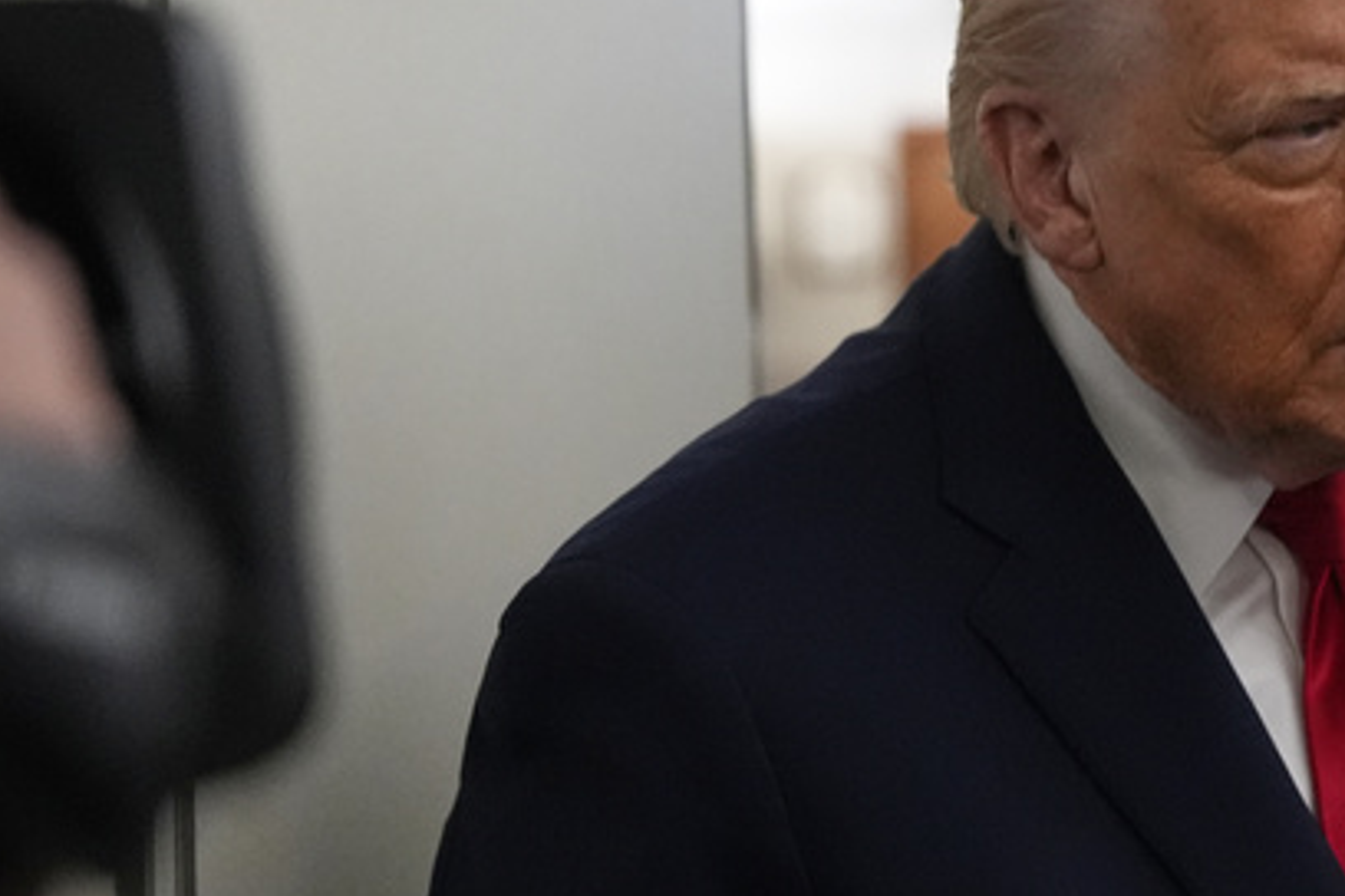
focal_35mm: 138
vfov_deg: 9.9
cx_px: 1398
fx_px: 5155
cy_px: 236
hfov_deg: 14.6
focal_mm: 55
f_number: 2.8
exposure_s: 1/200
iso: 5000
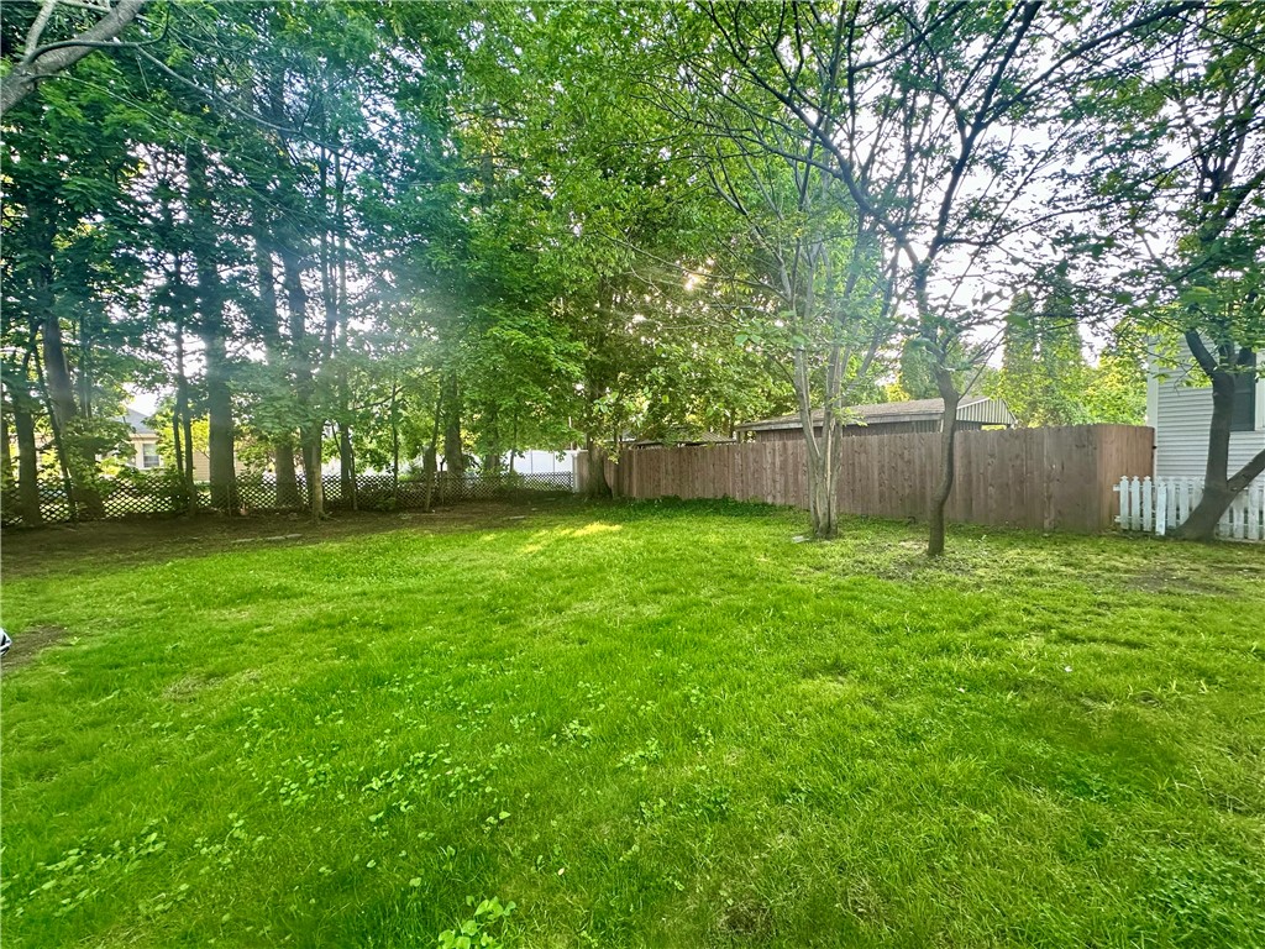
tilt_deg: -2.2
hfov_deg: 102.1
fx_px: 512
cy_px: 474
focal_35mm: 14
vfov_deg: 85.7
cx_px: 632
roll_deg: +1.8
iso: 125
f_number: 2.2
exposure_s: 1/99
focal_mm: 2.22
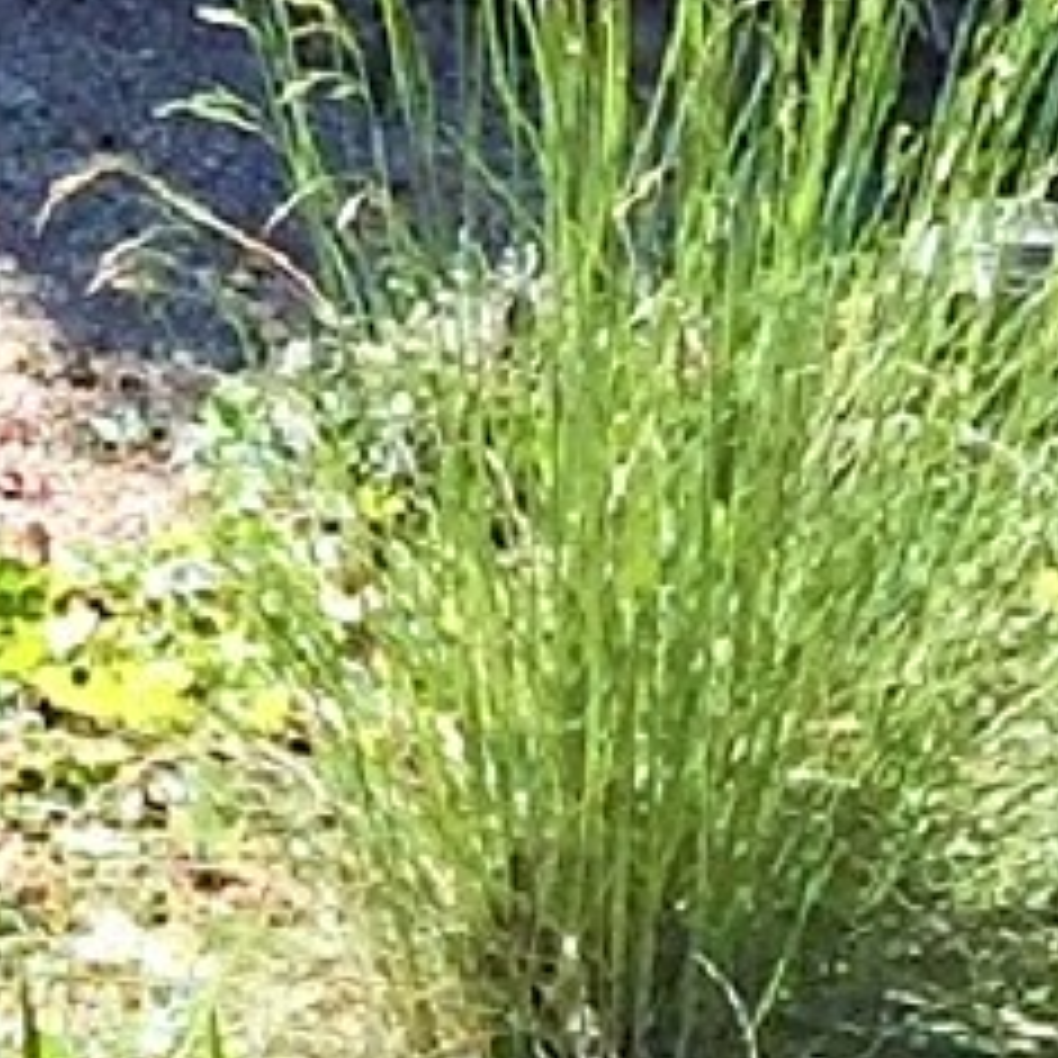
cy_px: -878
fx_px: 7538
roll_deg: -3.8
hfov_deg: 7.0
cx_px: -2328
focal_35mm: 218
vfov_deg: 7.8
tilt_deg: -10.6
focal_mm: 4.15
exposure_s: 1/1199
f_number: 2.2
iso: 32
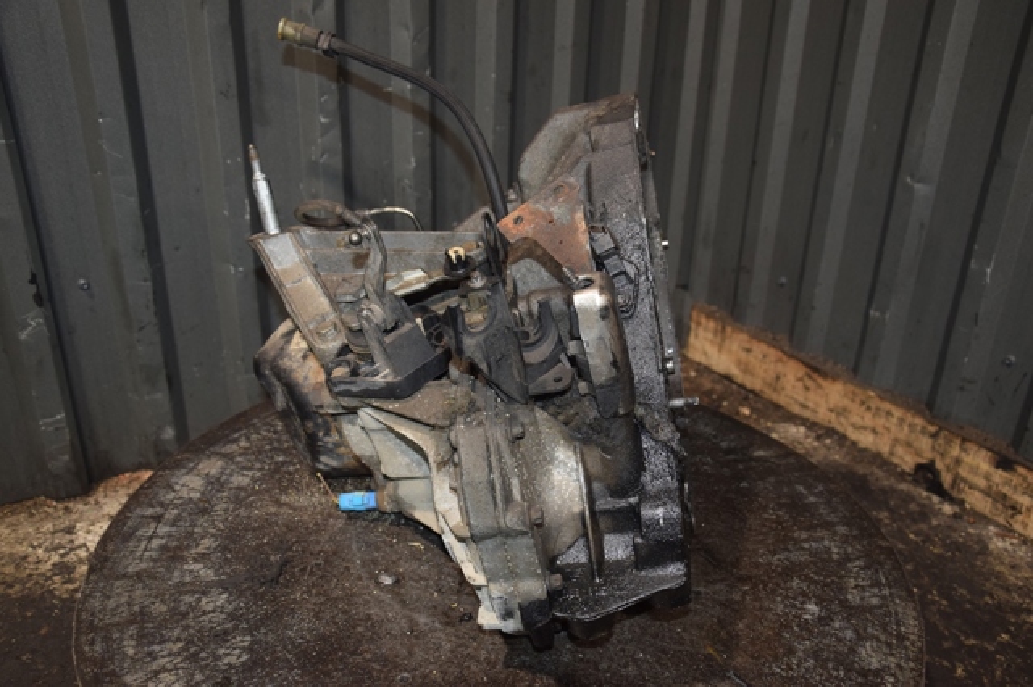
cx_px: 516
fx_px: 903
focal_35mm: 32
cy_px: 344
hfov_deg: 59.5
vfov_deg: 41.7
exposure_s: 1/60
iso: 800
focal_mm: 21
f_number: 5
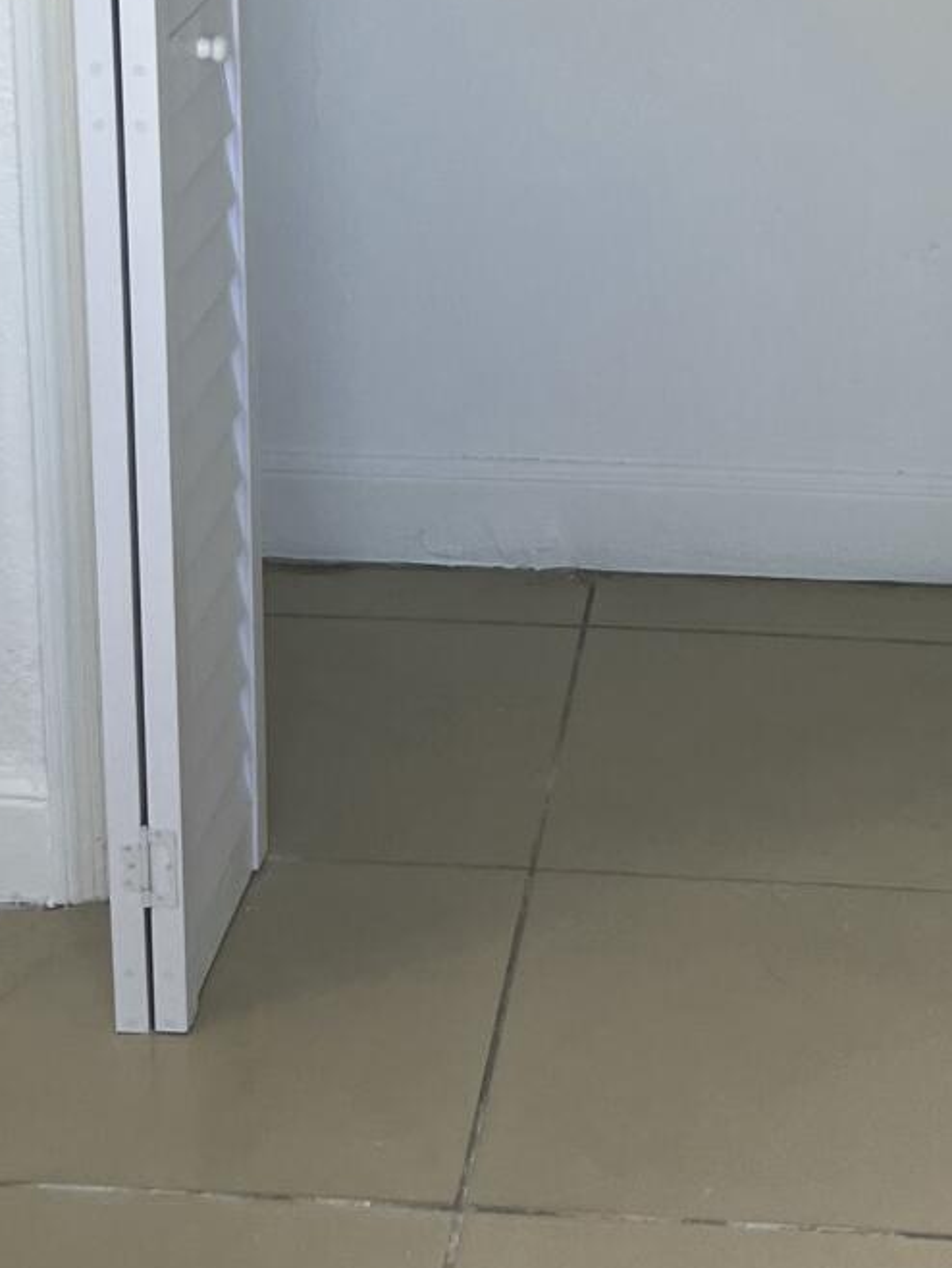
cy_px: 79
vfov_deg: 23.9
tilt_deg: -17.0
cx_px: 705
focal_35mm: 79
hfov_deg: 18.6
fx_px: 2895
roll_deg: -3.1
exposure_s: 1/121
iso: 80
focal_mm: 5.7
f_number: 1.5
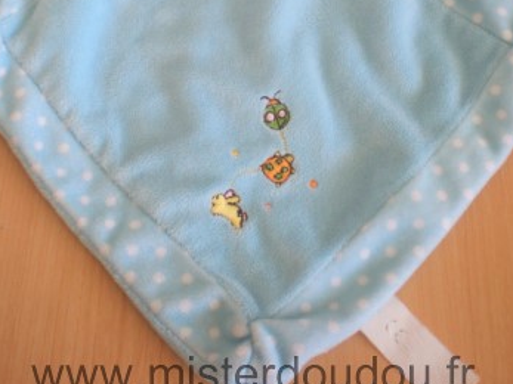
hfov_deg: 33.8
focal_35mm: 57
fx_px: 844
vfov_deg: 24.7
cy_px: 19
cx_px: 251
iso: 107
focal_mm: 6.3
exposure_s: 1/56.2
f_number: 3.1
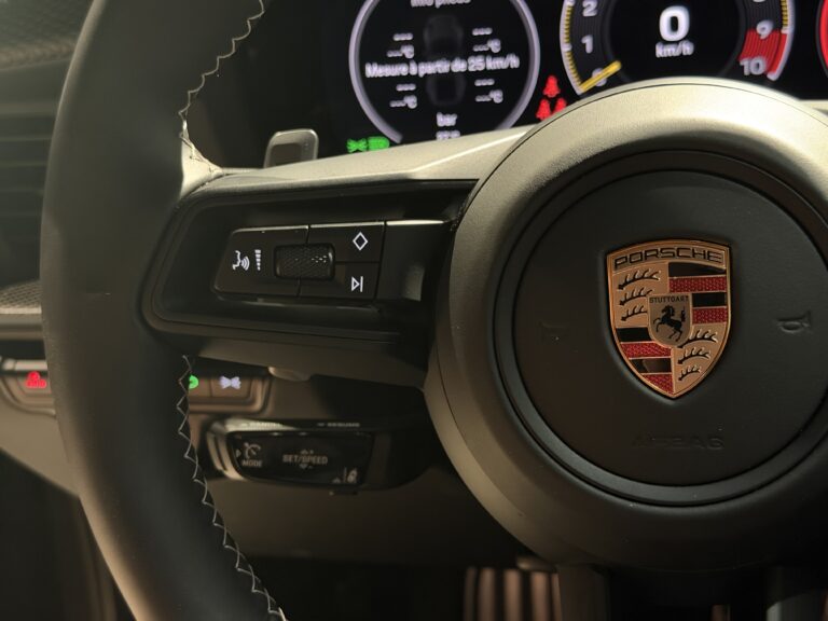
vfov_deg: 30.3
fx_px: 1148
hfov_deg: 39.7
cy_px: 310
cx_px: 414
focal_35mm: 48
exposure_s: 1/18
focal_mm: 6.76
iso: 800
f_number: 1.78
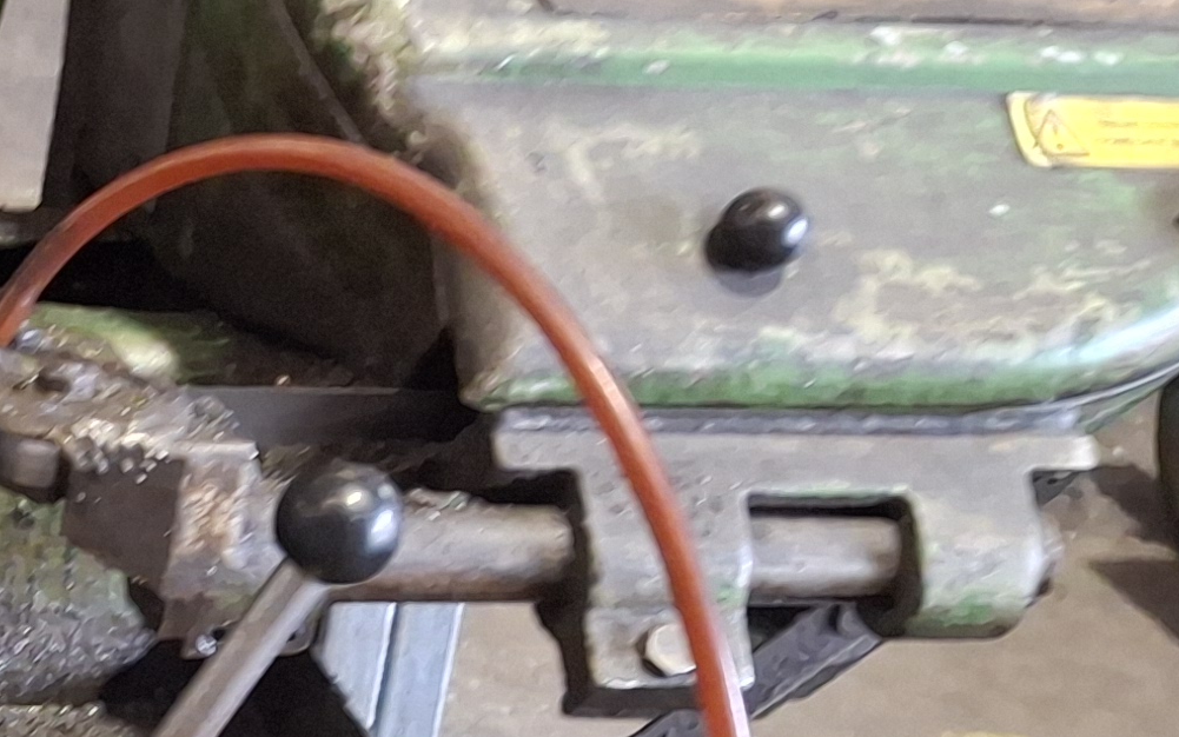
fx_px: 3471
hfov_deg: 16.6
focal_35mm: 108
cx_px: -822
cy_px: 596
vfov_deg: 12.1
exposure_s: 1/50
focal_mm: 4.69
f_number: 1.8
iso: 160
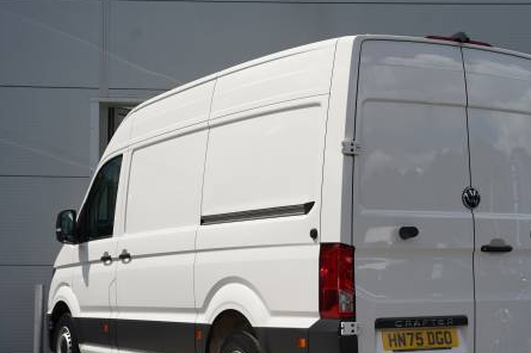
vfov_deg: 19.3
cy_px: 248
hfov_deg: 28.7
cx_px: 338
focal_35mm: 70
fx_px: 1032
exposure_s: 1/500
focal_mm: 48.7
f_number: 4.5
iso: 100
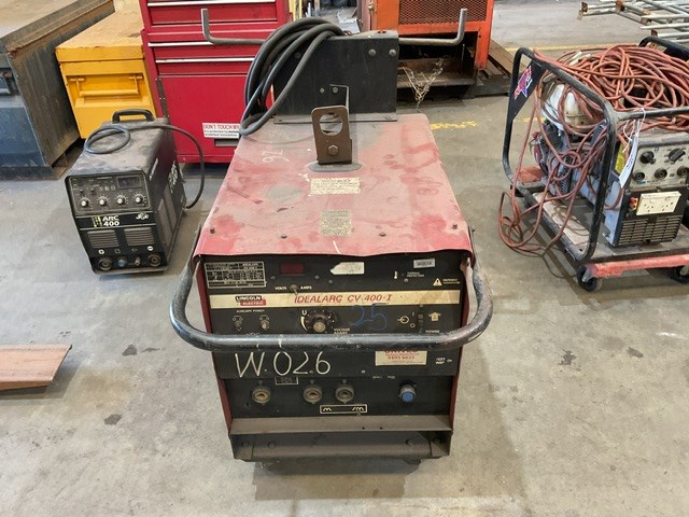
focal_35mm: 29
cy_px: 258
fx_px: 577
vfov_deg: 48.2
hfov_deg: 61.7
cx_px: 344
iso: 200
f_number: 1.8
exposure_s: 1/60
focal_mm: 3
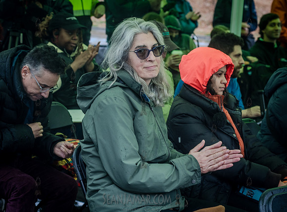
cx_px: 118
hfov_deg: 20.5
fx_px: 791
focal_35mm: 96
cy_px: 103
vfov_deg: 15.2
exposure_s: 1/250
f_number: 5.6
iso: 640
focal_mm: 80
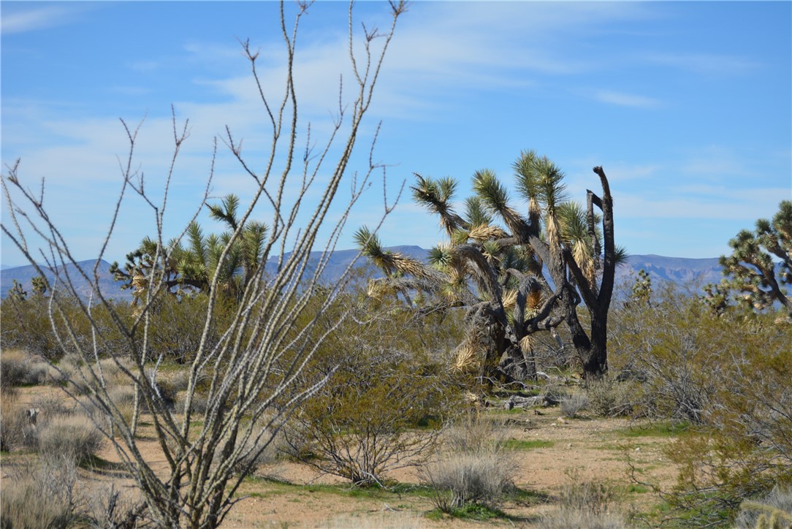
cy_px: 264
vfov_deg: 16.6
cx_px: 396
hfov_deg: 24.6
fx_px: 1816
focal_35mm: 82
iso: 400
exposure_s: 1/1600
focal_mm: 55
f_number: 7.1
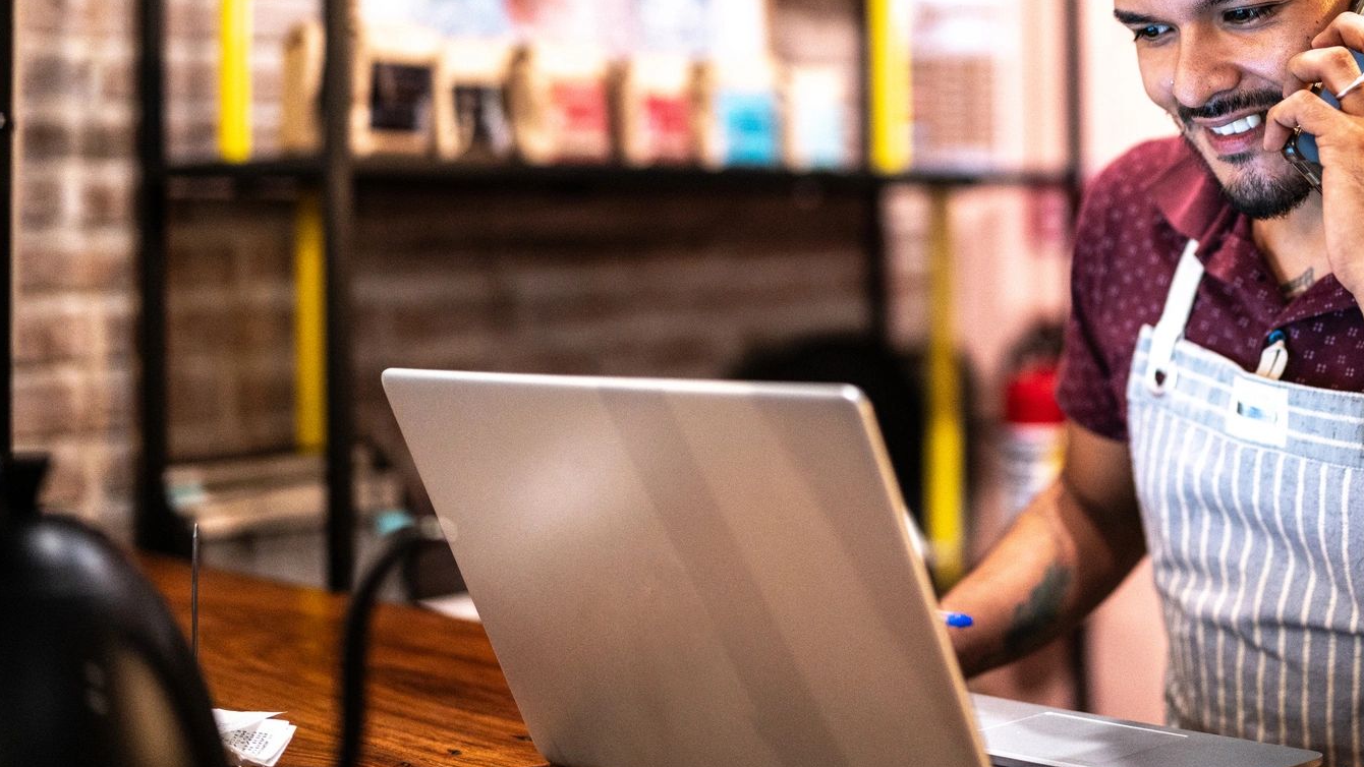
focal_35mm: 58
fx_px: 2098
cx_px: 1026
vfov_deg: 20.5
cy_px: 145
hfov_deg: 35.2
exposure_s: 1/250
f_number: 1.2
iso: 1000
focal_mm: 35
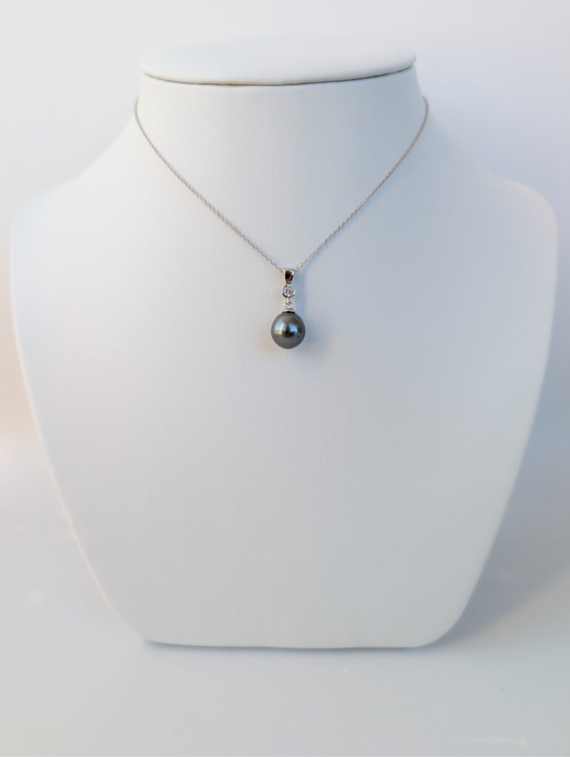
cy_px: 378
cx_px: 285
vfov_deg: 71.5
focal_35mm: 24
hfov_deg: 56.9
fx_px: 526
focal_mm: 6.9
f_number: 1.68
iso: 22
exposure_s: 1/112
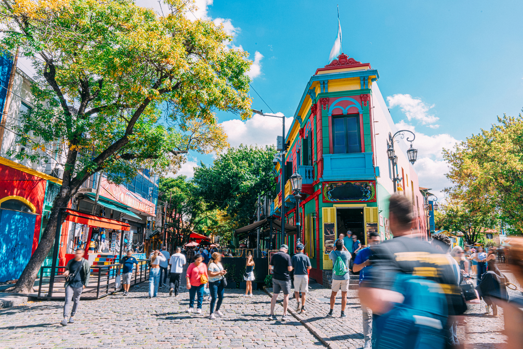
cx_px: 262
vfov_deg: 53.1
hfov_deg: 73.7
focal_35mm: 24
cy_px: 174
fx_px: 349
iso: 50
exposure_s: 1/8
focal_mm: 24
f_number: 22
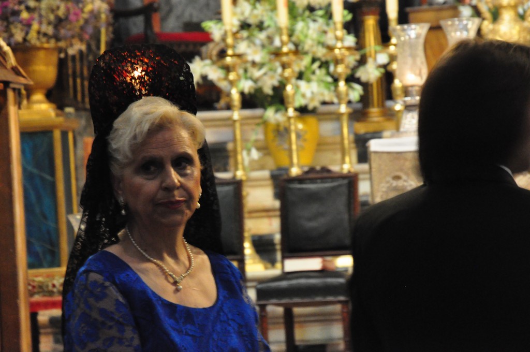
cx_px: 265
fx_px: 2867
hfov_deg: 10.6
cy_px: 176
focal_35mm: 195
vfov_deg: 7.0
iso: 3200
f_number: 6
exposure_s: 1/5
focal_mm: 130
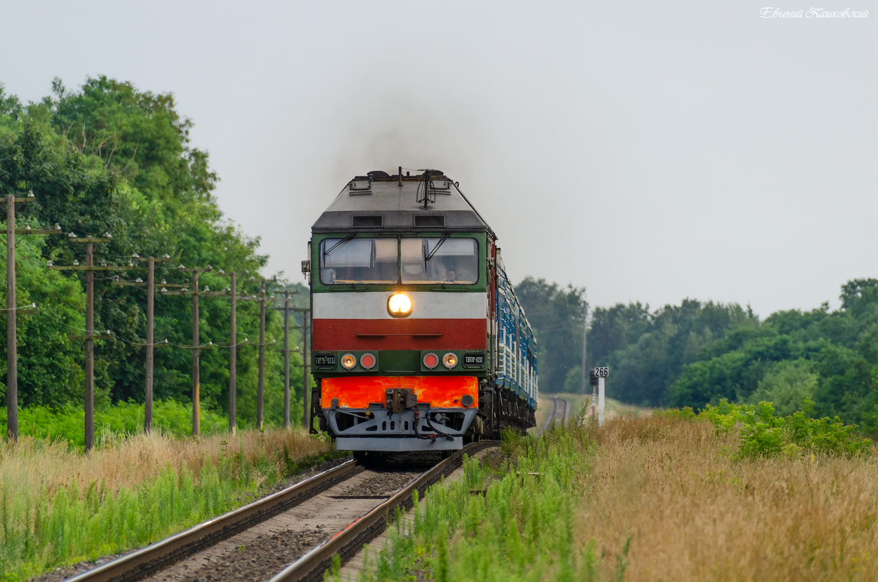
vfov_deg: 3.0
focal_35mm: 450
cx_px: 439
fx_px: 10952
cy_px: 291
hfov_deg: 4.6
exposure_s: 1/500
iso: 200
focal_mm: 300
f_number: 6.3
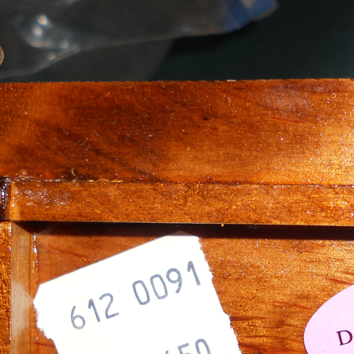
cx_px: 177
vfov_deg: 21.6
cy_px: 297
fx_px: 914
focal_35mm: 79
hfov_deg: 21.9
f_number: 8.8
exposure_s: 1/25
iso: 80
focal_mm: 5.8
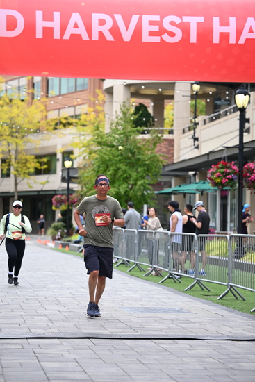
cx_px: 128
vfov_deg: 22.4
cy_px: 191
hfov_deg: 15.0
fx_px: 966
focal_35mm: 91
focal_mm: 91
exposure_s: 1/2500
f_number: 2.8
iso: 640
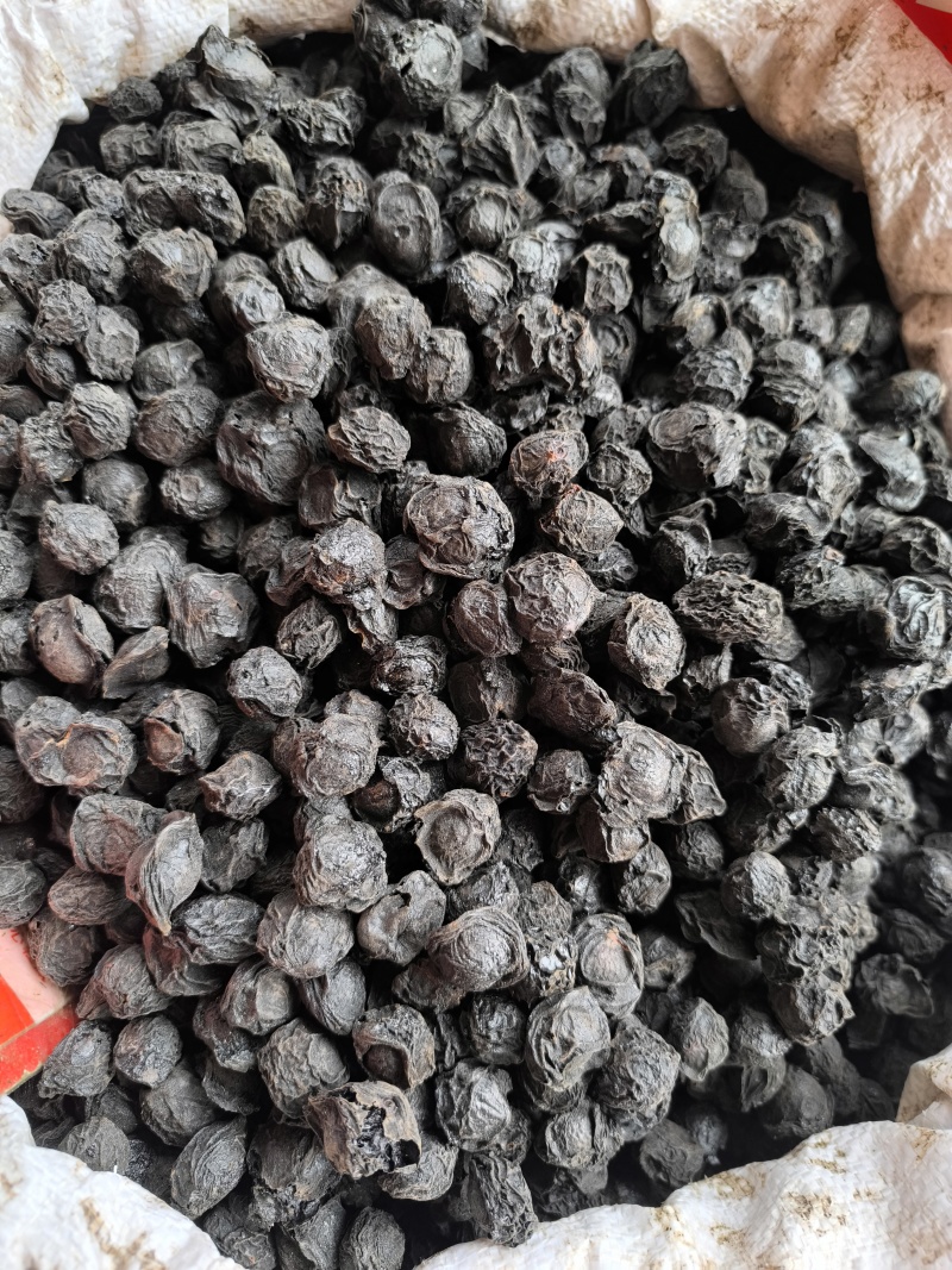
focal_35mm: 23
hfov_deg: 58.9
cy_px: 635
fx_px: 844
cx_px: 476
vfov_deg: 73.9
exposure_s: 1/100
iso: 250
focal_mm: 6.14
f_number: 1.65
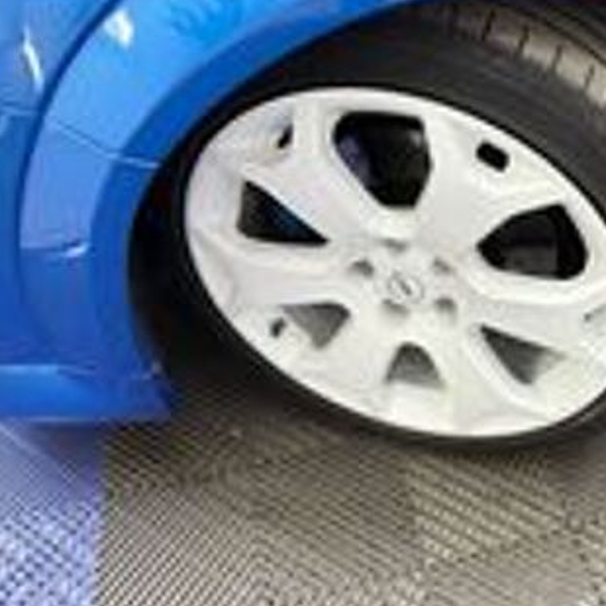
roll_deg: -0.2
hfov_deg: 47.9
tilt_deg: -44.2
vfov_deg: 49.7
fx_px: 654
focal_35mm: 33
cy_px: 280
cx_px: 453
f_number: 1.78
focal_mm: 6.76
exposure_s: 1/50
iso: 200
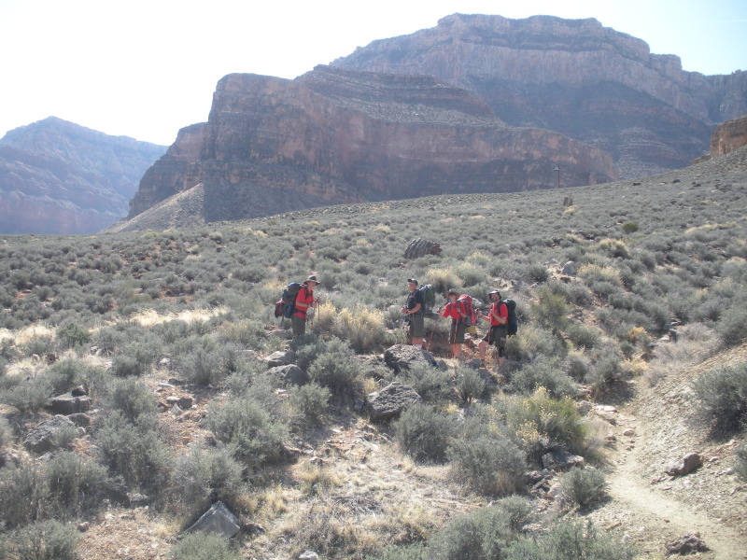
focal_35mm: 36
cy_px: 280
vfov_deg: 39.7
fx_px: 777
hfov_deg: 51.4
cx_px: 374
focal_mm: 6.3
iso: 64
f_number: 3.5
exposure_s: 1/255
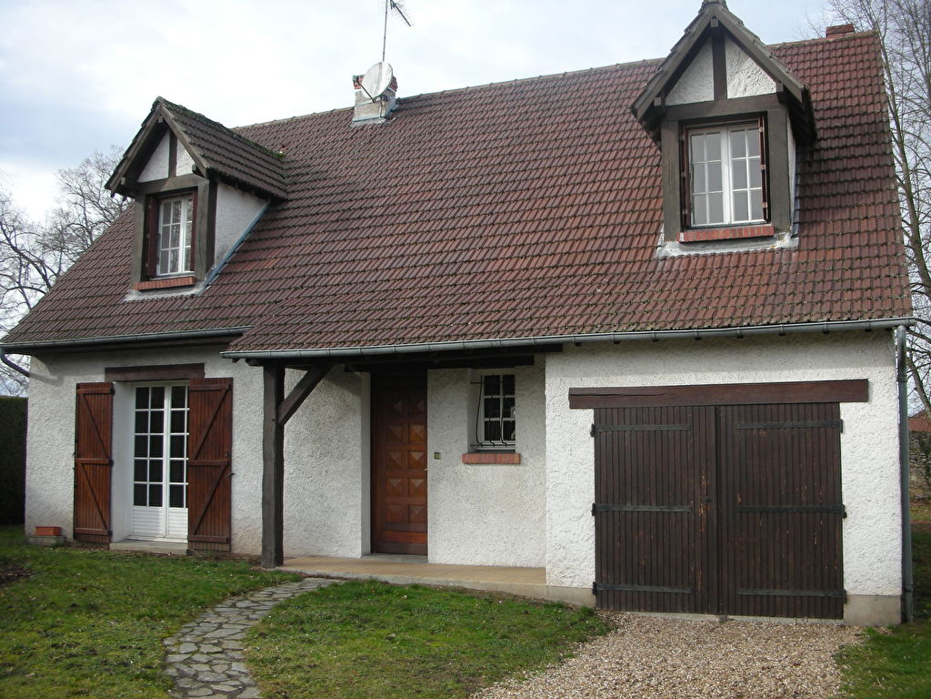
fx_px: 941
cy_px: 350
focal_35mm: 35
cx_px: 466
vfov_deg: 40.7
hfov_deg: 52.6
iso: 50
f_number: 3
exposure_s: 1/210
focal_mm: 5.8
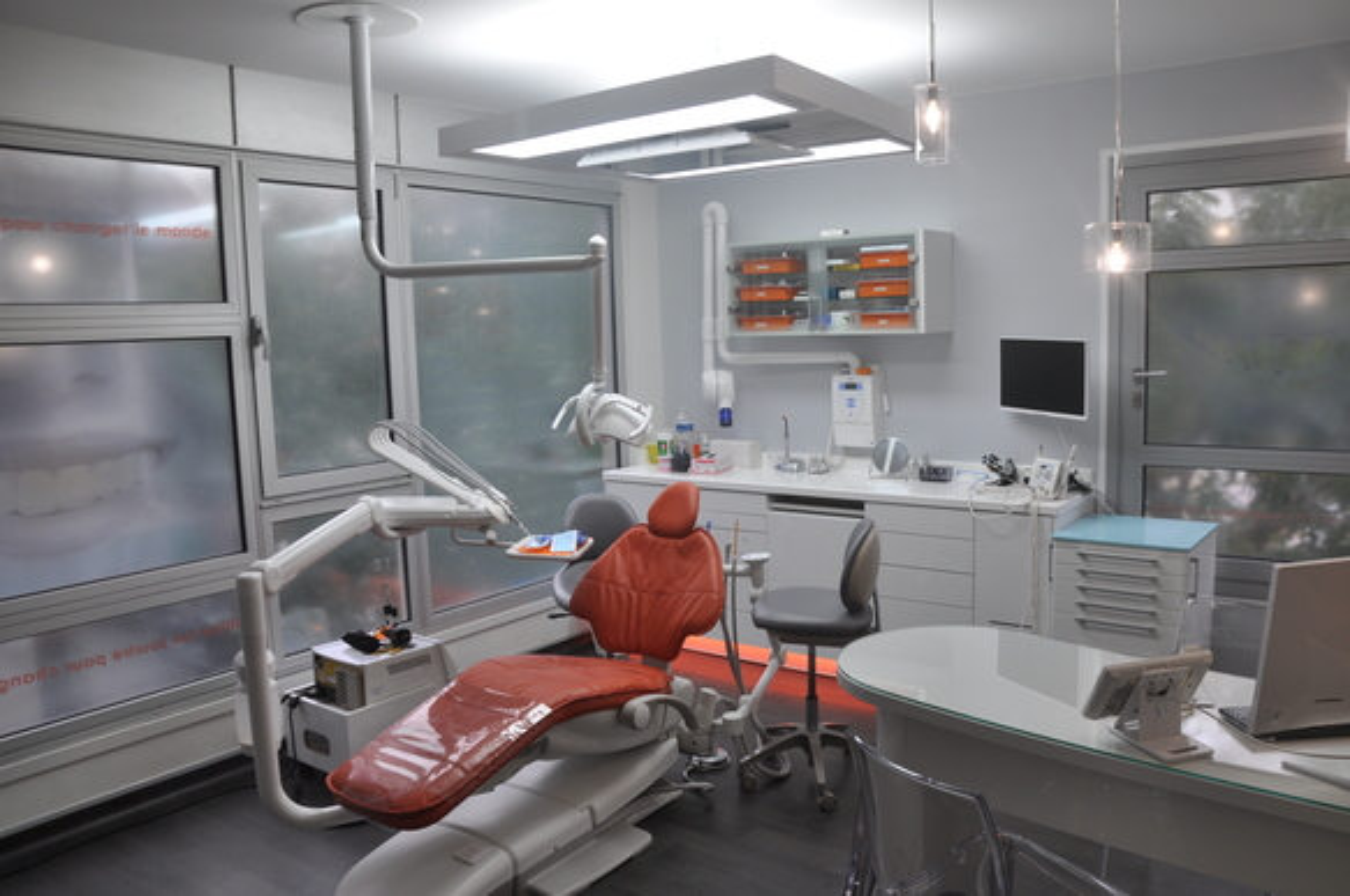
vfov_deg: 47.8
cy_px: 448
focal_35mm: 27
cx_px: 675
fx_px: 1011
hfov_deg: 67.5
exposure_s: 1/40
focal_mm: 18
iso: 200
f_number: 6.3
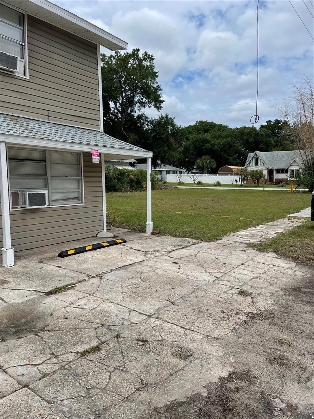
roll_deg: -0.1
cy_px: 210
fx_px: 302
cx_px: 157
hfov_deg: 54.9
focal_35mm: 25
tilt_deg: -5.4
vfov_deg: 69.4
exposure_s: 1/5128
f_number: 1.6
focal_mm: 5.1
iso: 32
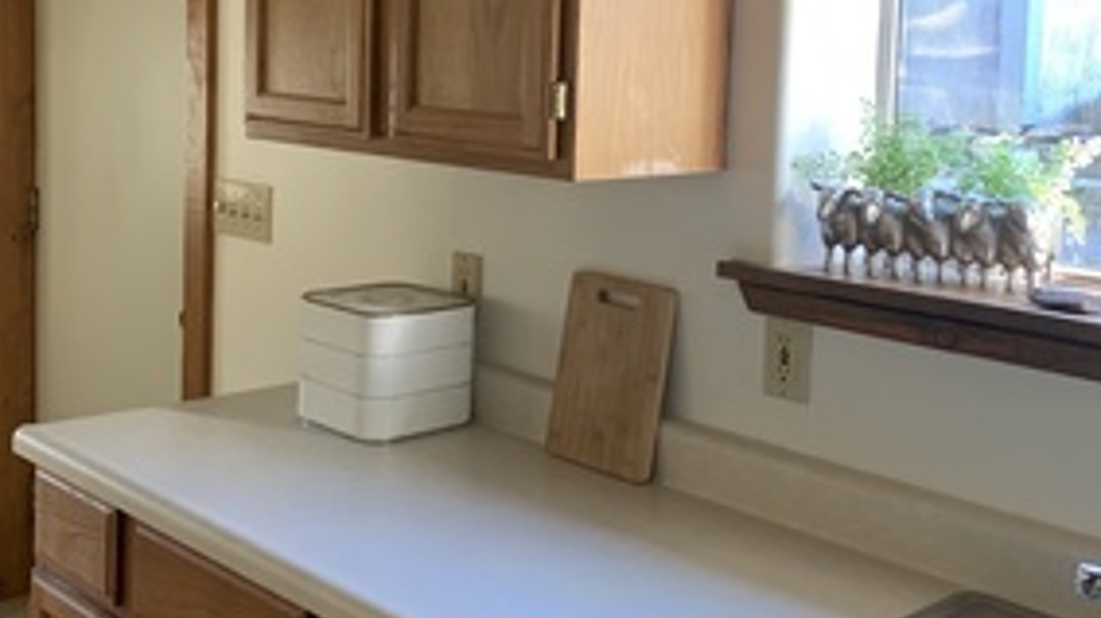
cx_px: 500
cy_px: 155
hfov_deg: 41.3
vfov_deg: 23.7
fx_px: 1459
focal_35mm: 50
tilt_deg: -5.6
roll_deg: -1.7
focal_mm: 4.25
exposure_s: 1/60
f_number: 1.8
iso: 160
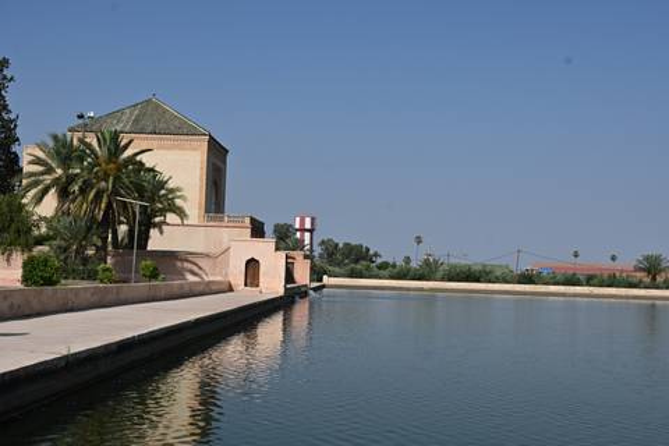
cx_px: 334
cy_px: 223
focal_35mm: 51
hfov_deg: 38.9
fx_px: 948
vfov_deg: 26.5
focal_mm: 34
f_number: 8
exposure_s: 1/500
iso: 100
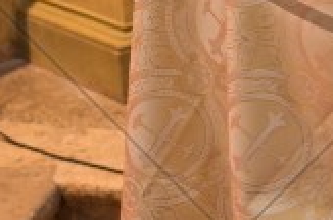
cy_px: -166
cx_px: 644
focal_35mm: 168
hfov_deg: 11.2
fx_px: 1551
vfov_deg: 7.9
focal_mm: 42
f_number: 4
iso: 4000
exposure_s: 1/125
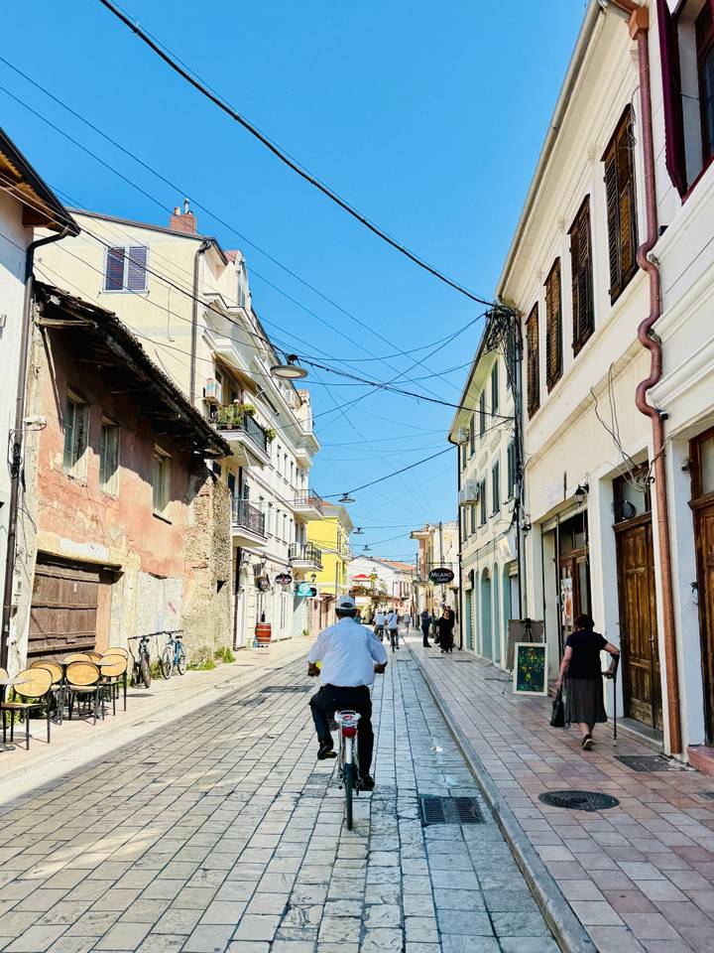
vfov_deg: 71.6
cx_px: 357
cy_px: 476
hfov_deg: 56.8
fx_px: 660
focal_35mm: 24
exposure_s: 1/3425
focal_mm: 6.76
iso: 80
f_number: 1.78
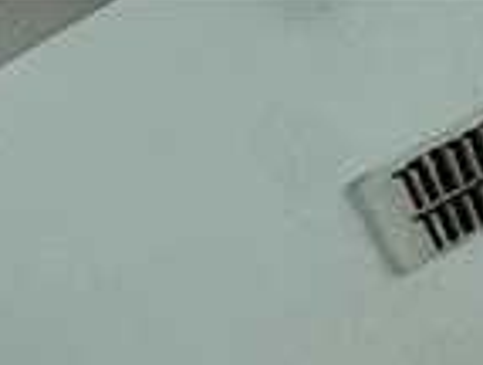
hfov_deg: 11.7
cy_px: 1291
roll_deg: +2.9
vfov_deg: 9.2
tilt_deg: -4.6
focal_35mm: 100
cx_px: -932
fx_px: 1399
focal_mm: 2.22
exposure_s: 1/120
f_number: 2.2
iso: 125
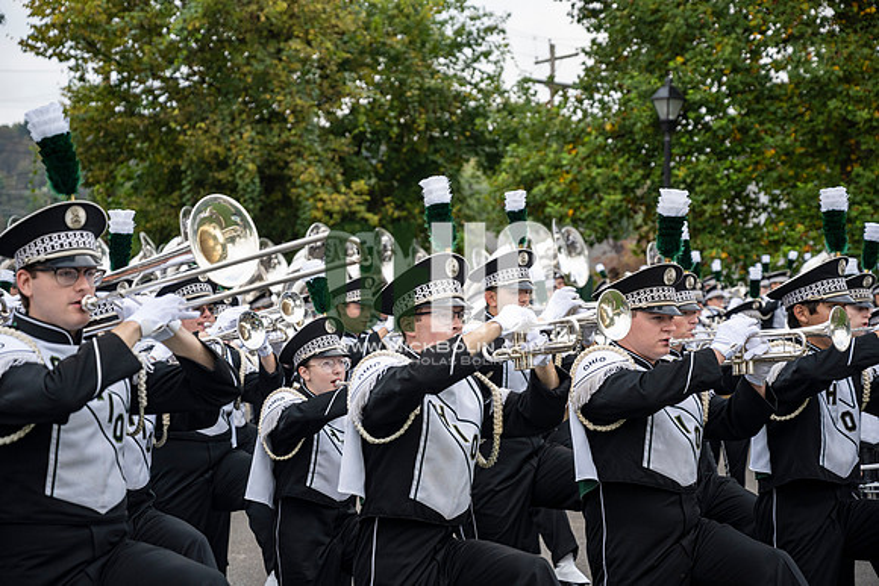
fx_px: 1709
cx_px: 440
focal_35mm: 70
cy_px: 293
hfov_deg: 28.8
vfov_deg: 19.5
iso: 400
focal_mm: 70
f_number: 4
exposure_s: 1/800
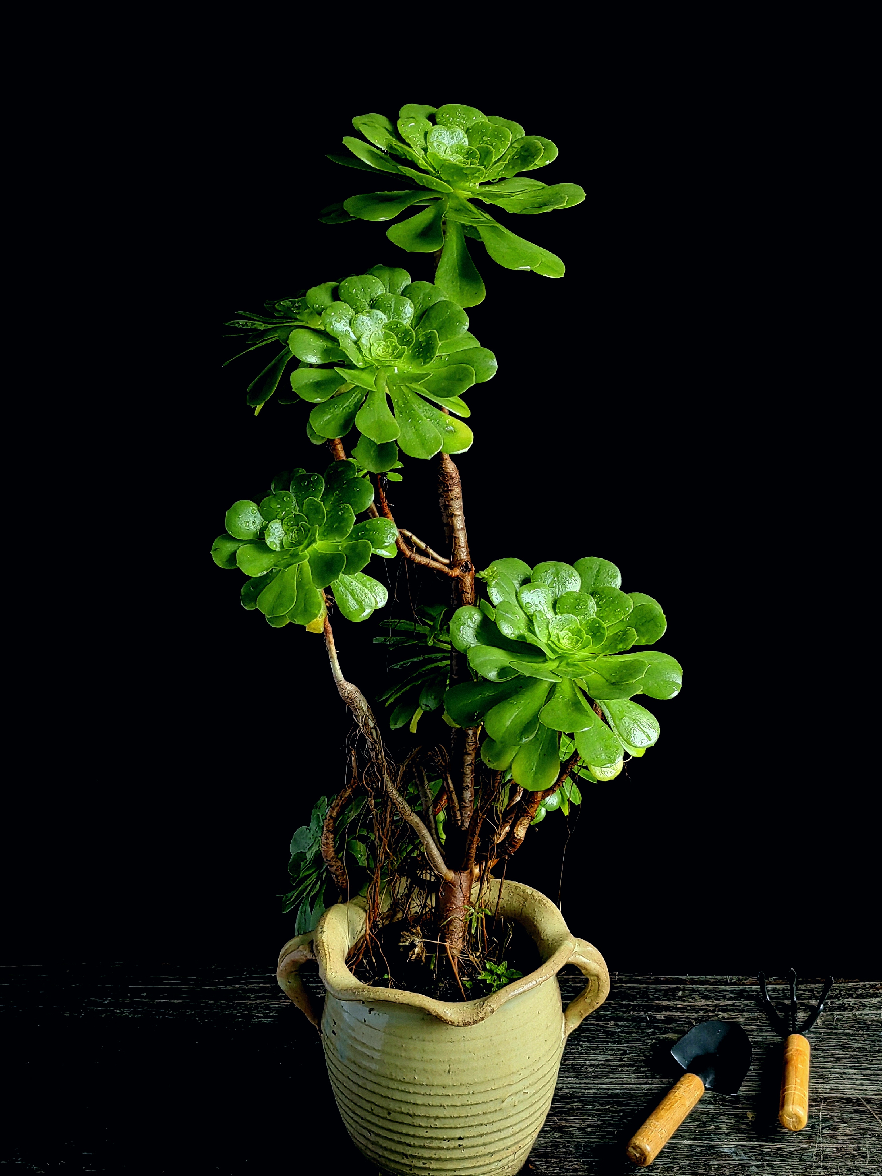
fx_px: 1631
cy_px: 588
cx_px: 441
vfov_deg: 39.7
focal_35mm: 48
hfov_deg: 30.3
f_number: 1.8
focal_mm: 5.54
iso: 80
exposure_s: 1/50
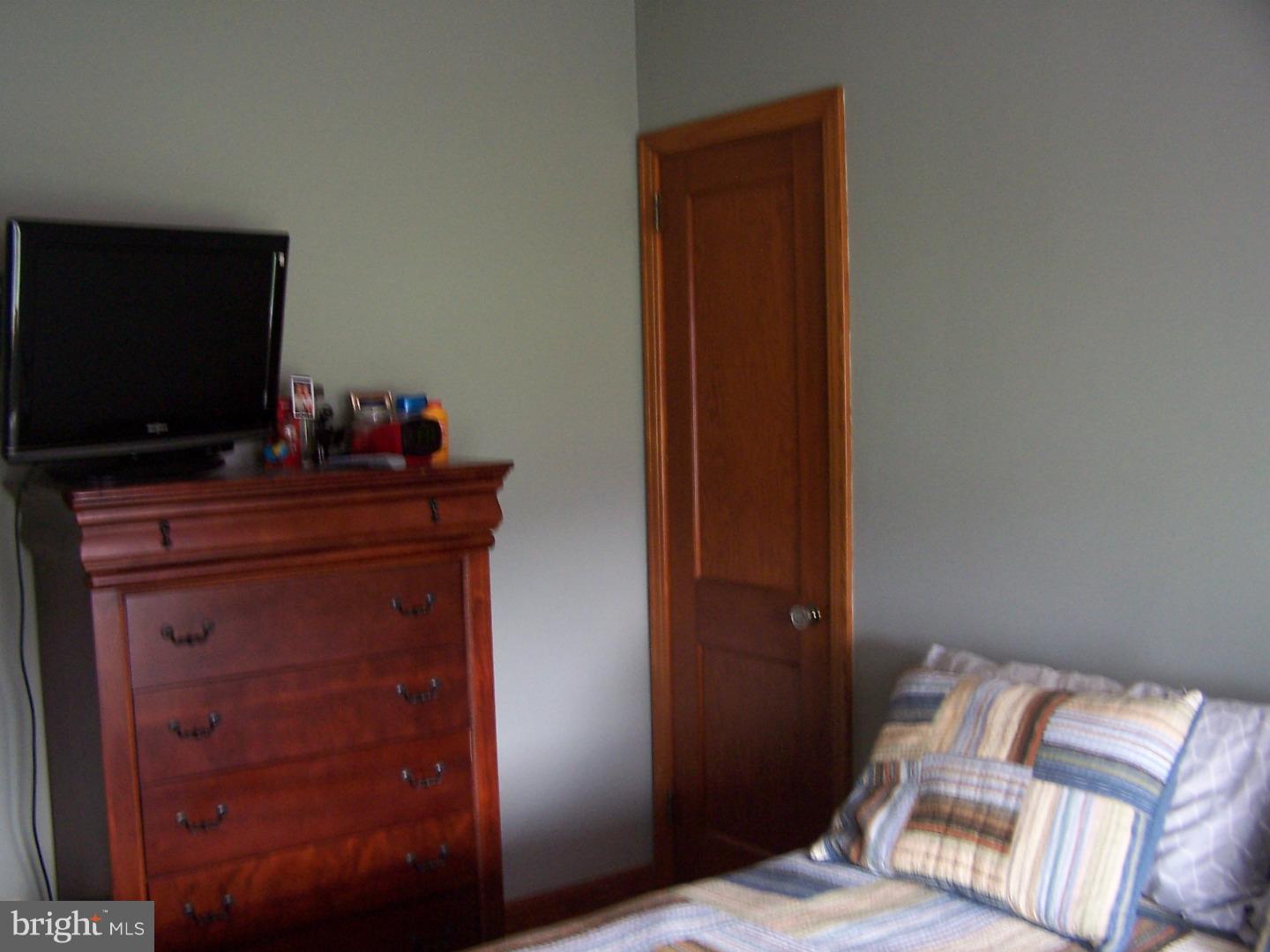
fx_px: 1394
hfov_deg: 49.0
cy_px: 476
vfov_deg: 37.7
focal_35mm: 38
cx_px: 635
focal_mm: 6.3
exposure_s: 1/8
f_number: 2.8
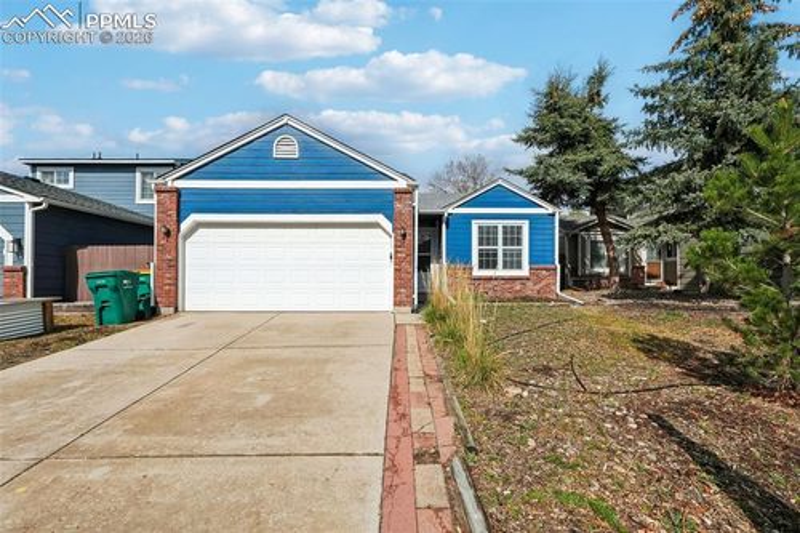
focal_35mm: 15
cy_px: 266
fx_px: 333
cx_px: 400
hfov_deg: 100.4
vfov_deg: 77.3
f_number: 10
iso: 640
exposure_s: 1/2000
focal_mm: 10
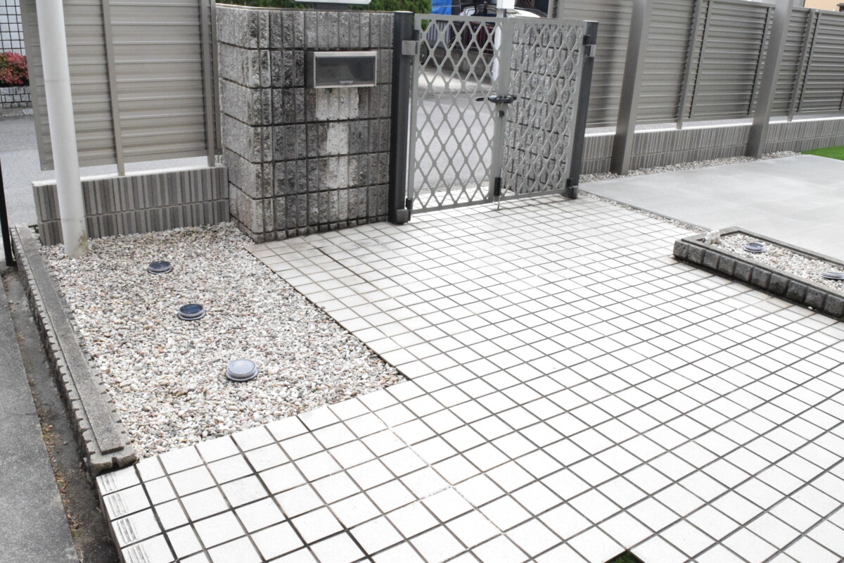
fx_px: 703
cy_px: 282
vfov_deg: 43.6
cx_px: 422
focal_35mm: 30
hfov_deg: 61.9
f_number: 16
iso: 6400
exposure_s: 1/1000
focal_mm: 20
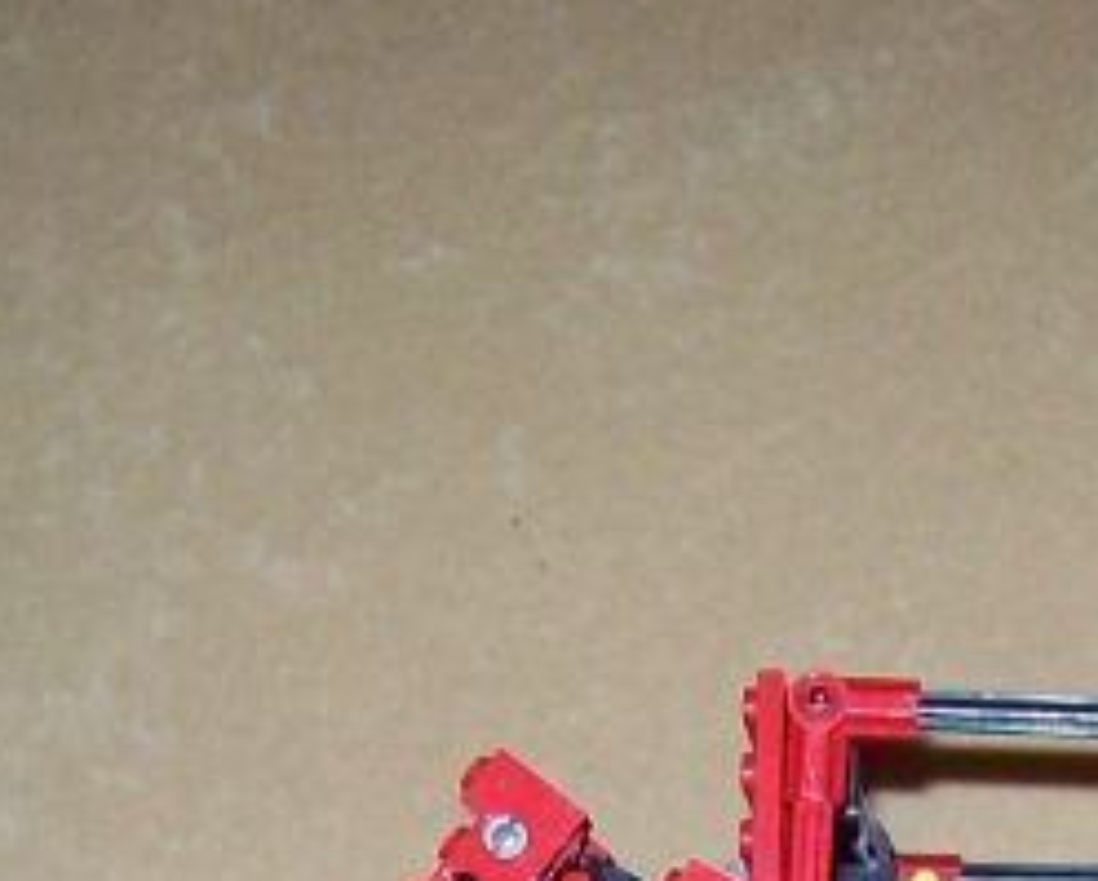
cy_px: 1629
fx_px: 4718
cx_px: 469
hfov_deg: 13.3
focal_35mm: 145
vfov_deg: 10.0
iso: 80
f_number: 2.7
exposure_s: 1/64
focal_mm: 6
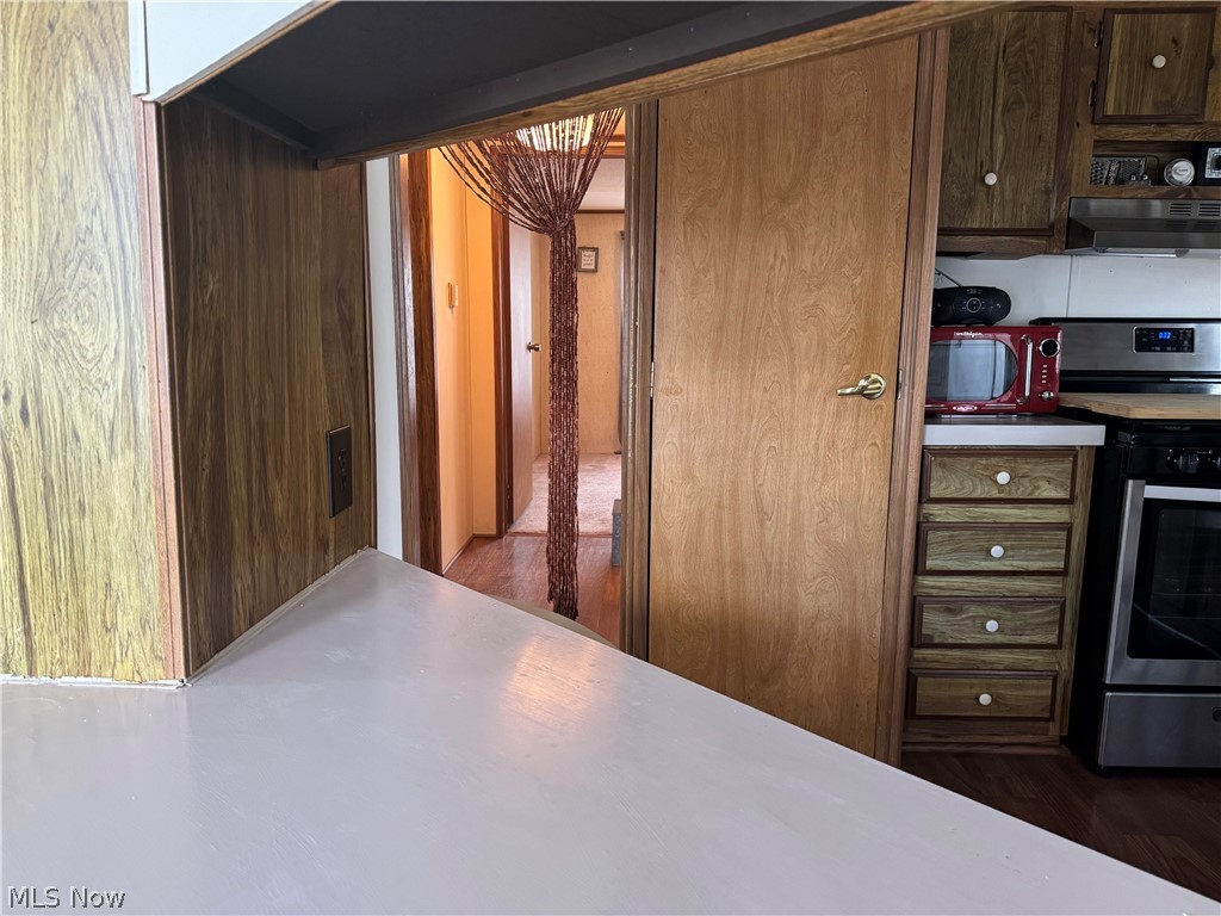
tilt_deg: -9.7
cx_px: 610
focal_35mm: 24
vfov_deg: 56.8
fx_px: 847
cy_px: 458
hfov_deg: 71.6
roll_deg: -0.3
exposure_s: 1/60
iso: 320
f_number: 1.78
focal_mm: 6.76
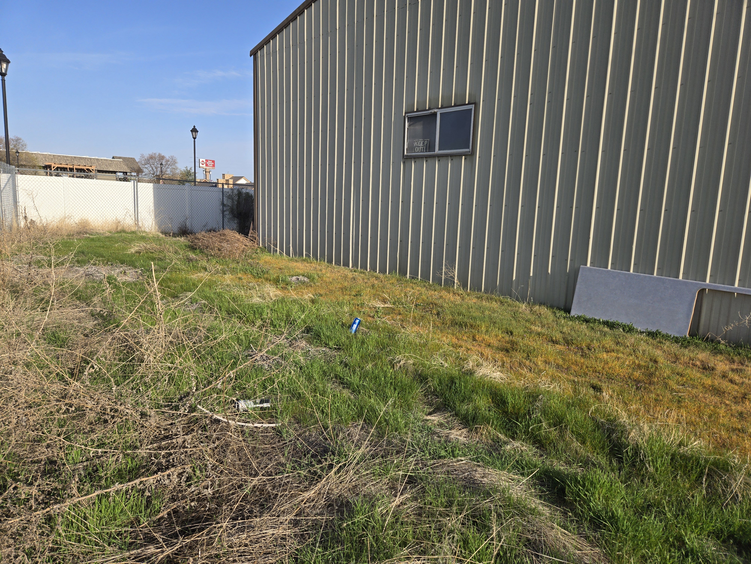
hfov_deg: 73.9
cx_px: 376
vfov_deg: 58.9
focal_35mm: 23
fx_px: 499
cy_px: 282
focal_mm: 5.4
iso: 25
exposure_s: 1/1433
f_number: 1.8
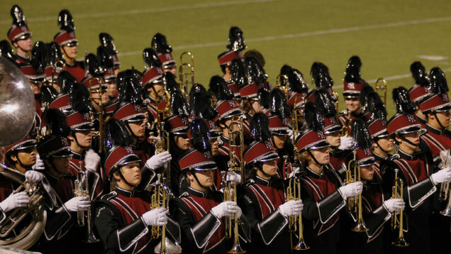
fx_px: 2363
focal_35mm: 198
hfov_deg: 10.9
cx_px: 226
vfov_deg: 6.2
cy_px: 150
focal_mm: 125
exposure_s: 1/30
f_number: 2.8
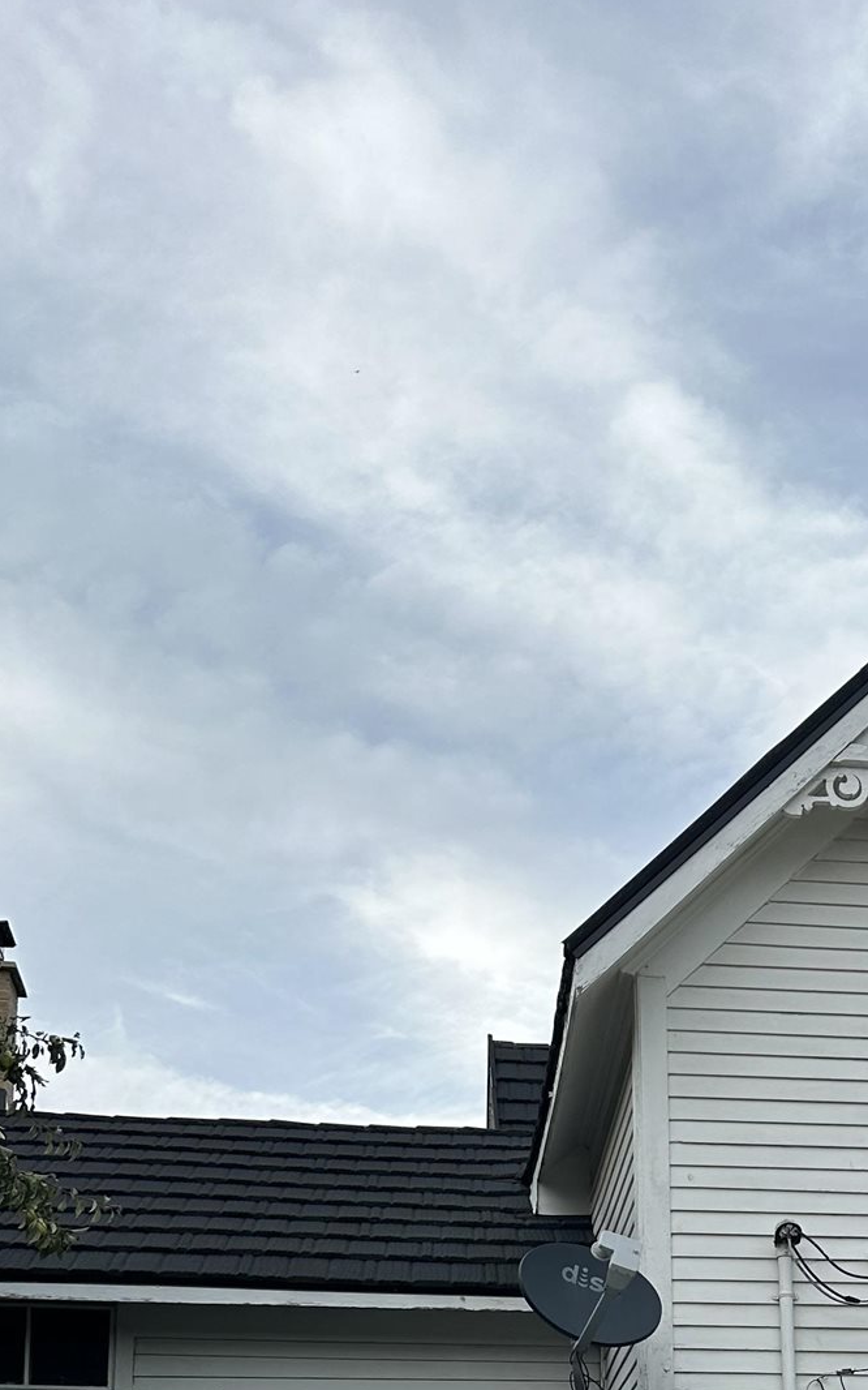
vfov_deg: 33.0
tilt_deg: +11.5
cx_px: 725
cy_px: 1468
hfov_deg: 23.1
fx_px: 2082
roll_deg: +0.7
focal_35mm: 55
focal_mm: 6.86
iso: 80
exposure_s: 1/1009
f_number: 1.78
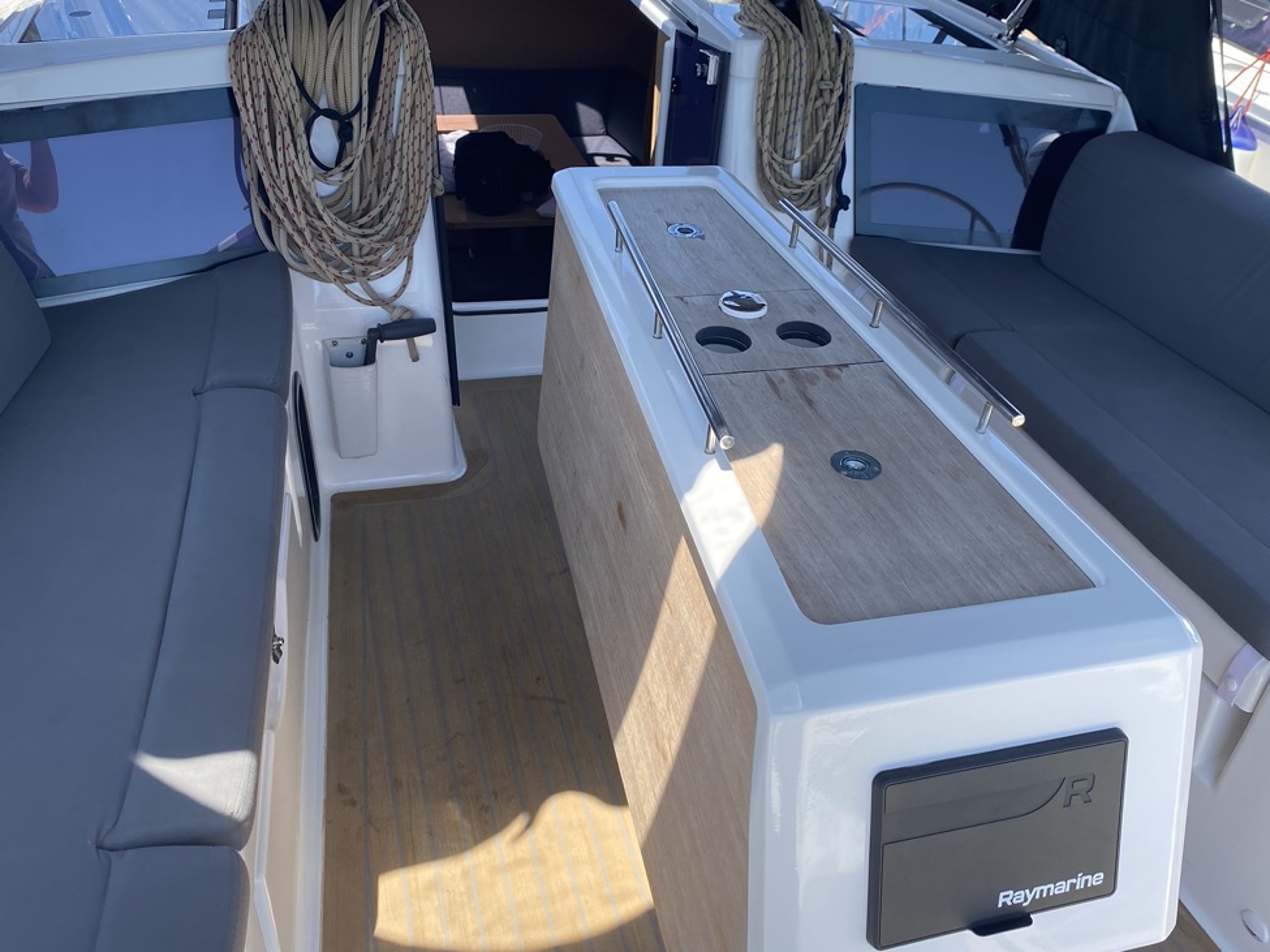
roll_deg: -5.0
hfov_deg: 56.8
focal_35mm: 32
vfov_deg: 43.9
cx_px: 675
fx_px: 1174
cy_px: 385
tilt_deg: -29.5
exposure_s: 1/912
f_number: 1.8
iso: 32
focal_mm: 4.25
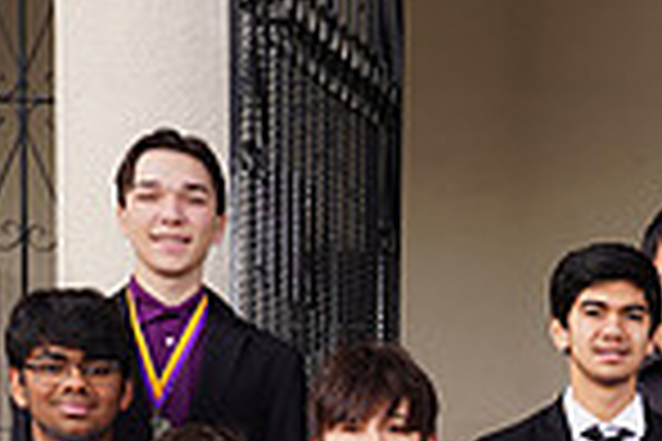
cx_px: 923
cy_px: 763
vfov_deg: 9.5
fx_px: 2537
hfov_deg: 14.1
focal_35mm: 138
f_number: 6.3
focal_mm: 35
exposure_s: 1/200
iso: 100
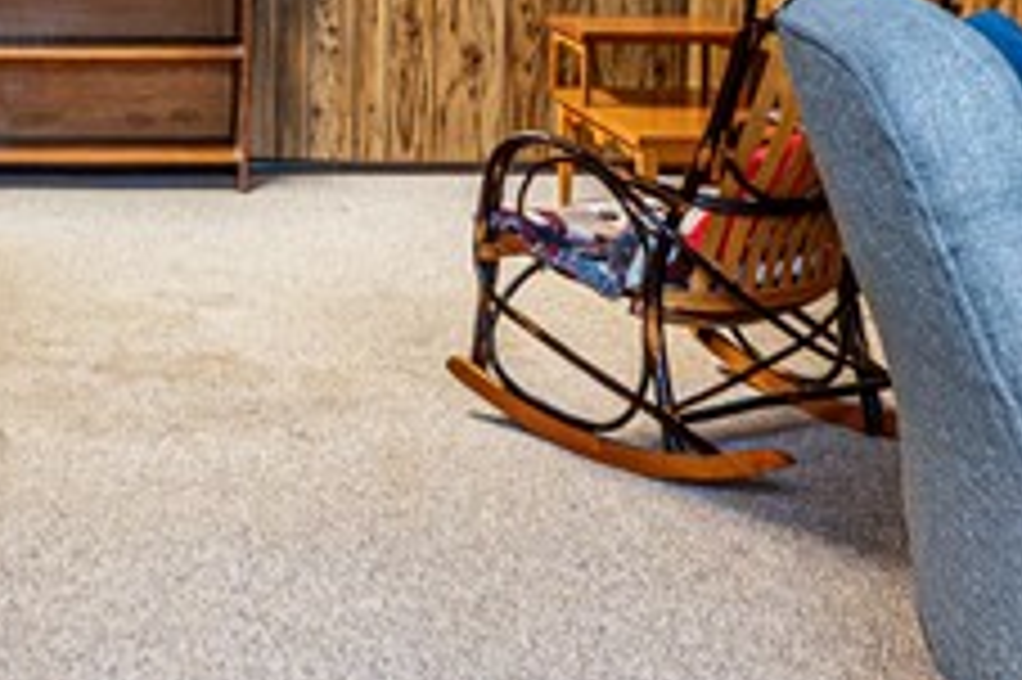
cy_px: -146
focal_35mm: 67
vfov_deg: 19.1
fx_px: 1901
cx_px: 88
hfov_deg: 28.8
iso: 4000
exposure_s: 1/30
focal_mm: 14
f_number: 8
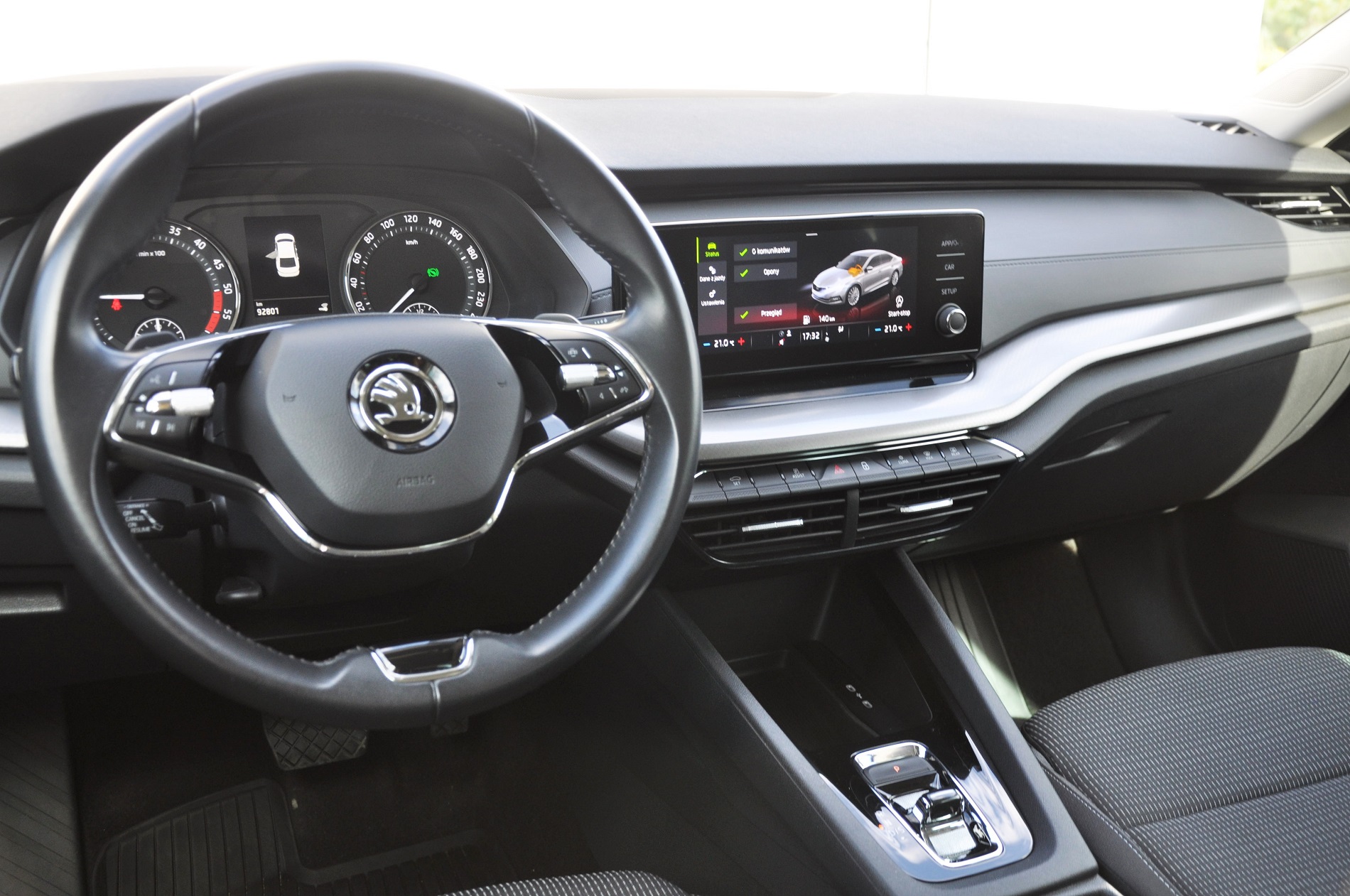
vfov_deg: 34.1
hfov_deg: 49.6
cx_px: 675
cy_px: 448
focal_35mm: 39
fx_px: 1460
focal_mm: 26
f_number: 4
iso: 250
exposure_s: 1/80
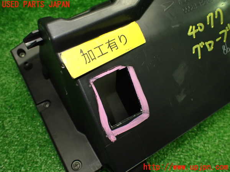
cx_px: 115
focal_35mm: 30
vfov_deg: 46.8
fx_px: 199
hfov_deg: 60.0
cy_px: 86
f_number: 2.3
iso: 500
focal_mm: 5.4
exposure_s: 1/125
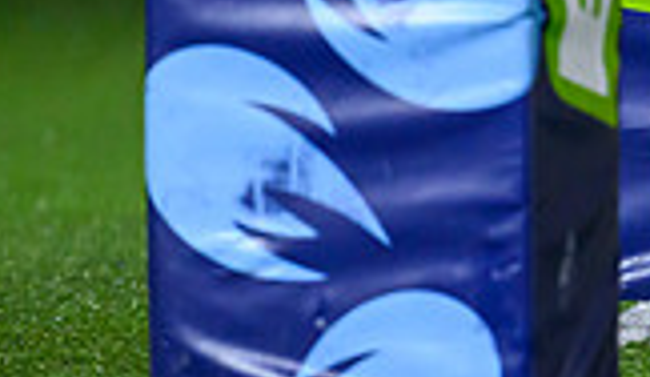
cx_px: 1067
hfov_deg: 1.3
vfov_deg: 0.7
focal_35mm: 1709
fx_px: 29681
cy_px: 85
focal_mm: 400
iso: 3200
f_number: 3.2
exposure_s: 1/1600
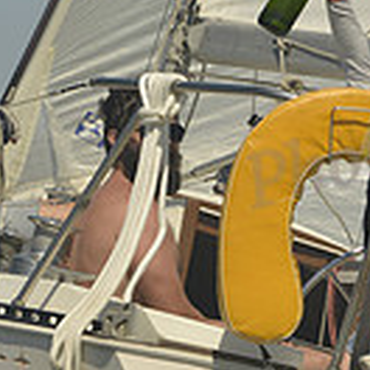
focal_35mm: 365
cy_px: 322
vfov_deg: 4.8
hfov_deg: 4.8
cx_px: 102
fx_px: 4414
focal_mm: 98
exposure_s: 1/1000
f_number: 9
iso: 280
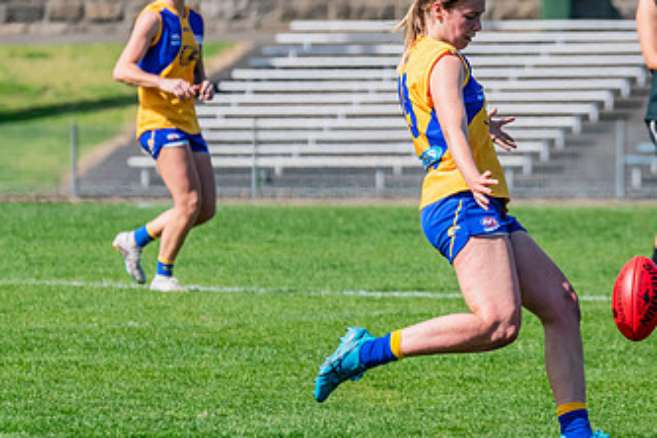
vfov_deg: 2.2
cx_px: 570
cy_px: 161
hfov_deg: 3.3
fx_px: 11278
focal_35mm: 618
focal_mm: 330
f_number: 10
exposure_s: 1/1600
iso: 800
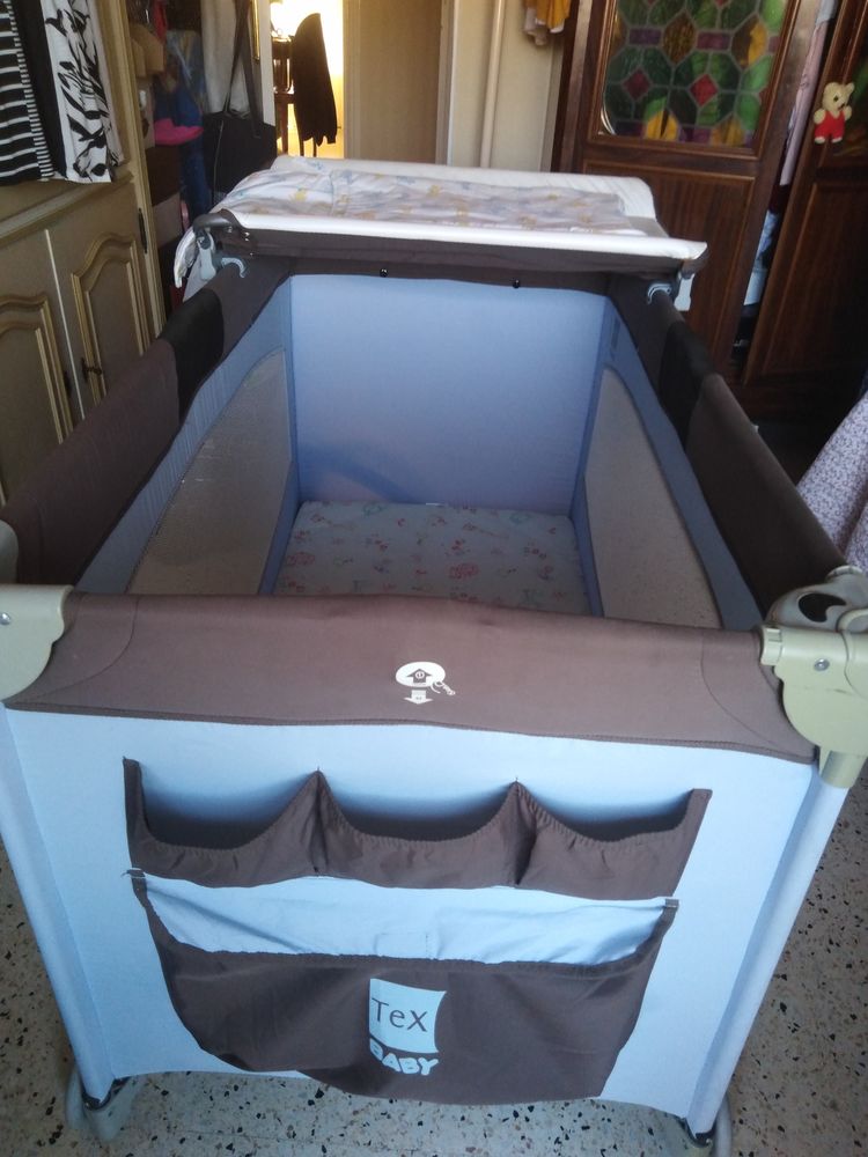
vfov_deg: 67.3
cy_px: 578
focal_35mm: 26
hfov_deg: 53.1
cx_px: 434
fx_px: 869
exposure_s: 1/30
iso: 351
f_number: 2.2
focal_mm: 3.46
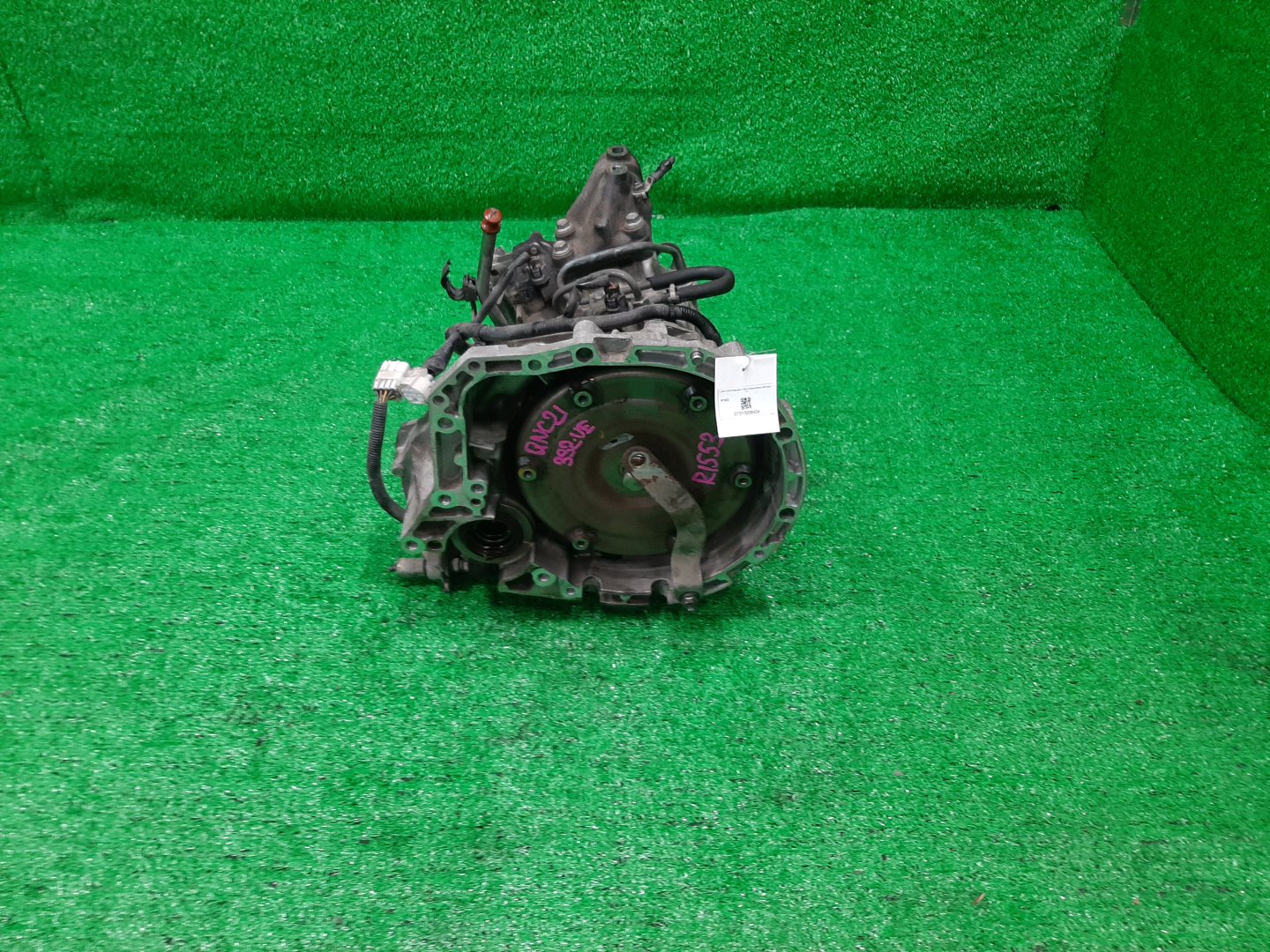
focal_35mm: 26
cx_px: 635
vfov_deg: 53.1
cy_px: 476
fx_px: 954
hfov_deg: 67.3
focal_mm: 3.93
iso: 105
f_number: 1.7
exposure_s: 1/50
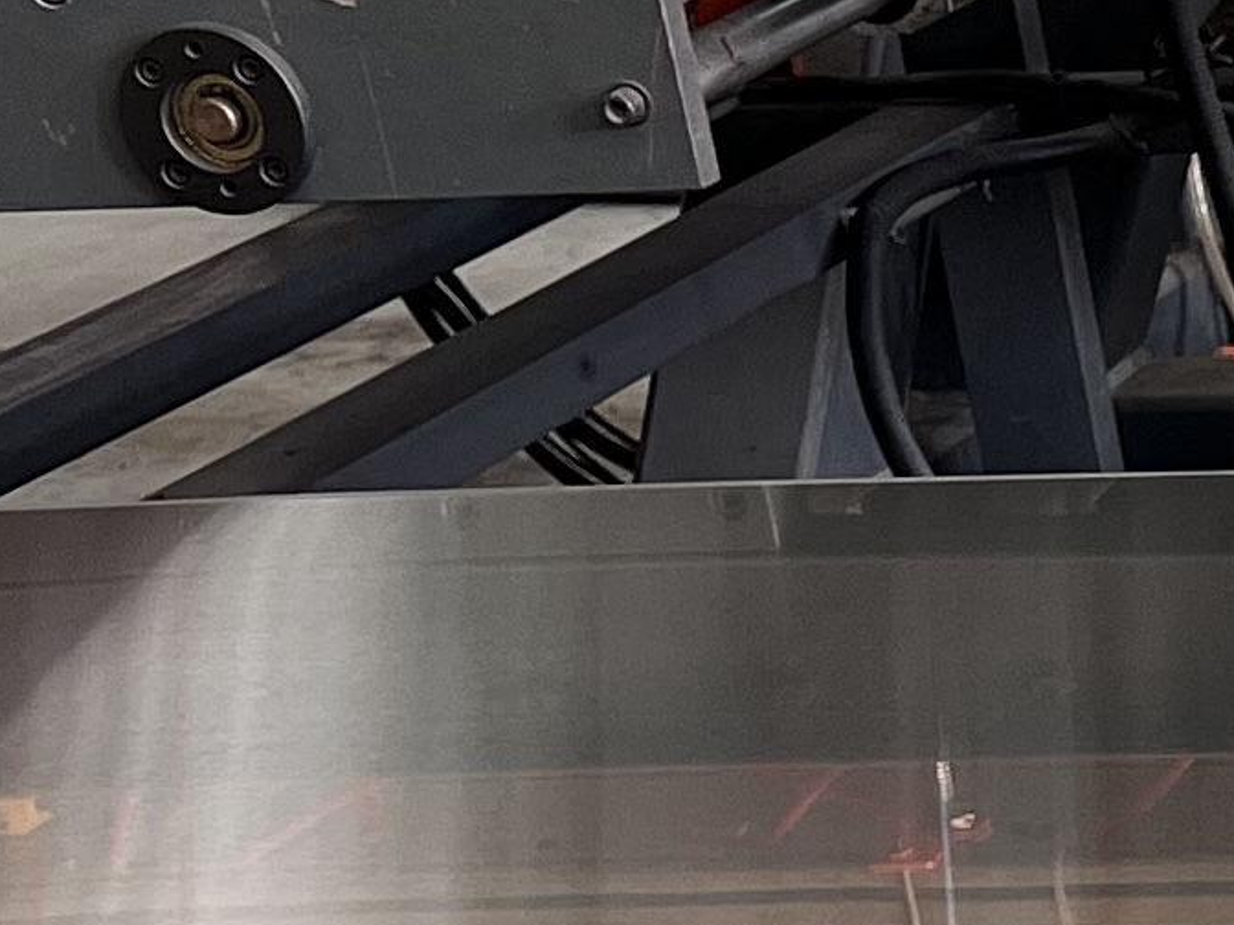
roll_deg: +3.6
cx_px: 2872
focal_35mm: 156
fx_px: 5561
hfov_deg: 10.9
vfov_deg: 9.3
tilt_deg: -25.4
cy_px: 1349
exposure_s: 1/121
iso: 100
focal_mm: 5.7
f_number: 1.5
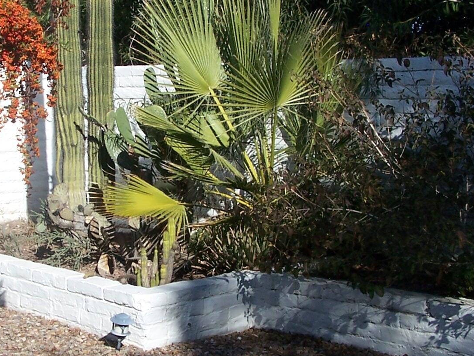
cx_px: 160
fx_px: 1109
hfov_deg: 24.0
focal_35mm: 81
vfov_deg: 18.2
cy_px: 197
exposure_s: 1/350
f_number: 5.6
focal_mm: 6.3
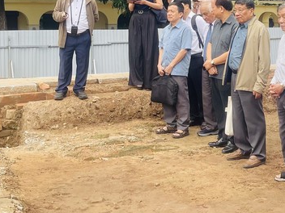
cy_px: 26
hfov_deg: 26.4
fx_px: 585
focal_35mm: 71
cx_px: 264
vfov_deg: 20.4
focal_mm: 5.1
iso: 32
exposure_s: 1/301
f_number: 1.6
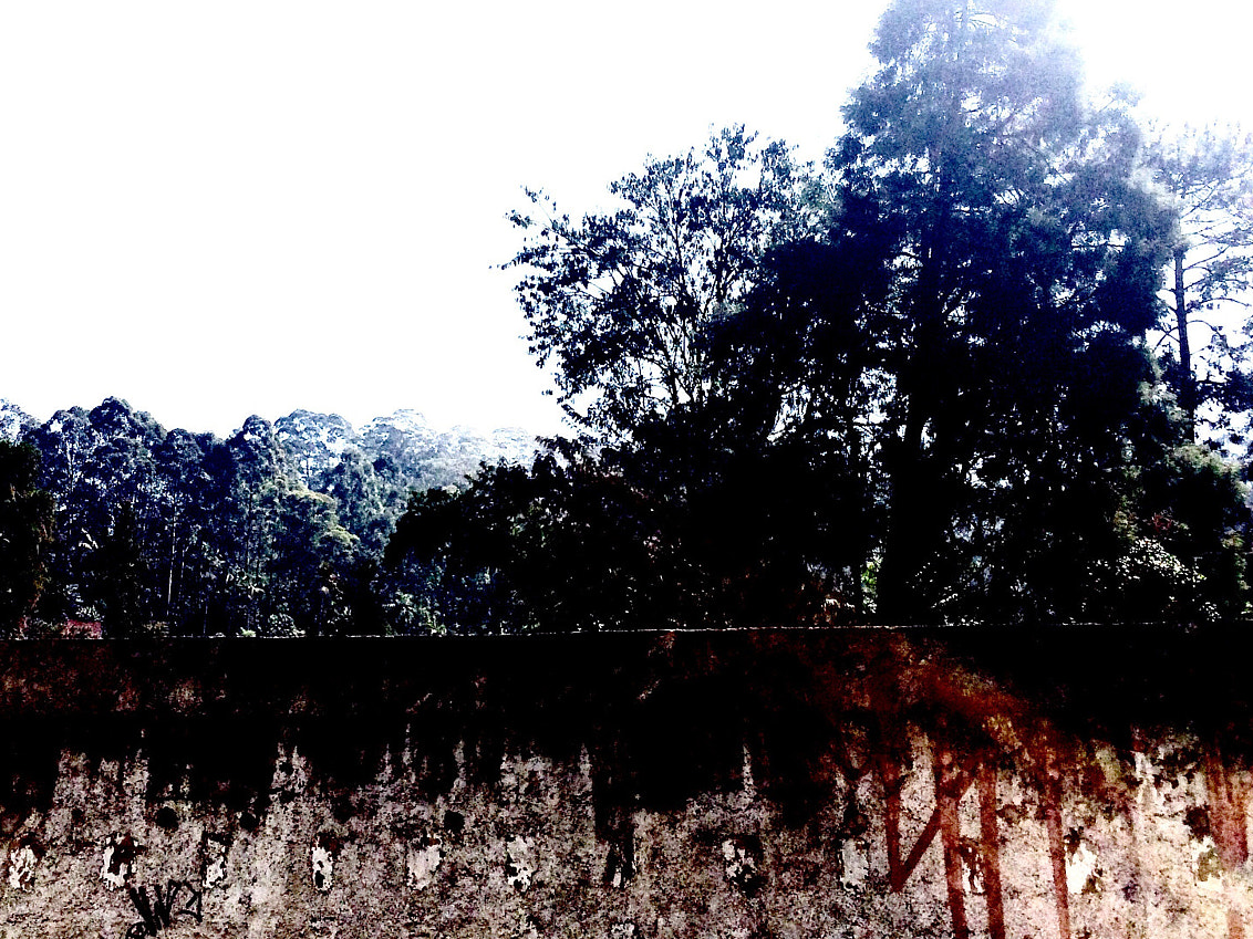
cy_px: 419
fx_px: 1484
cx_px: 487
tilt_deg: +12.5
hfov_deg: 45.5
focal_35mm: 41
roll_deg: -0.4
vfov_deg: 35.1
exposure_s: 1/2564
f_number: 2.2
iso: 32
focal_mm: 4.15
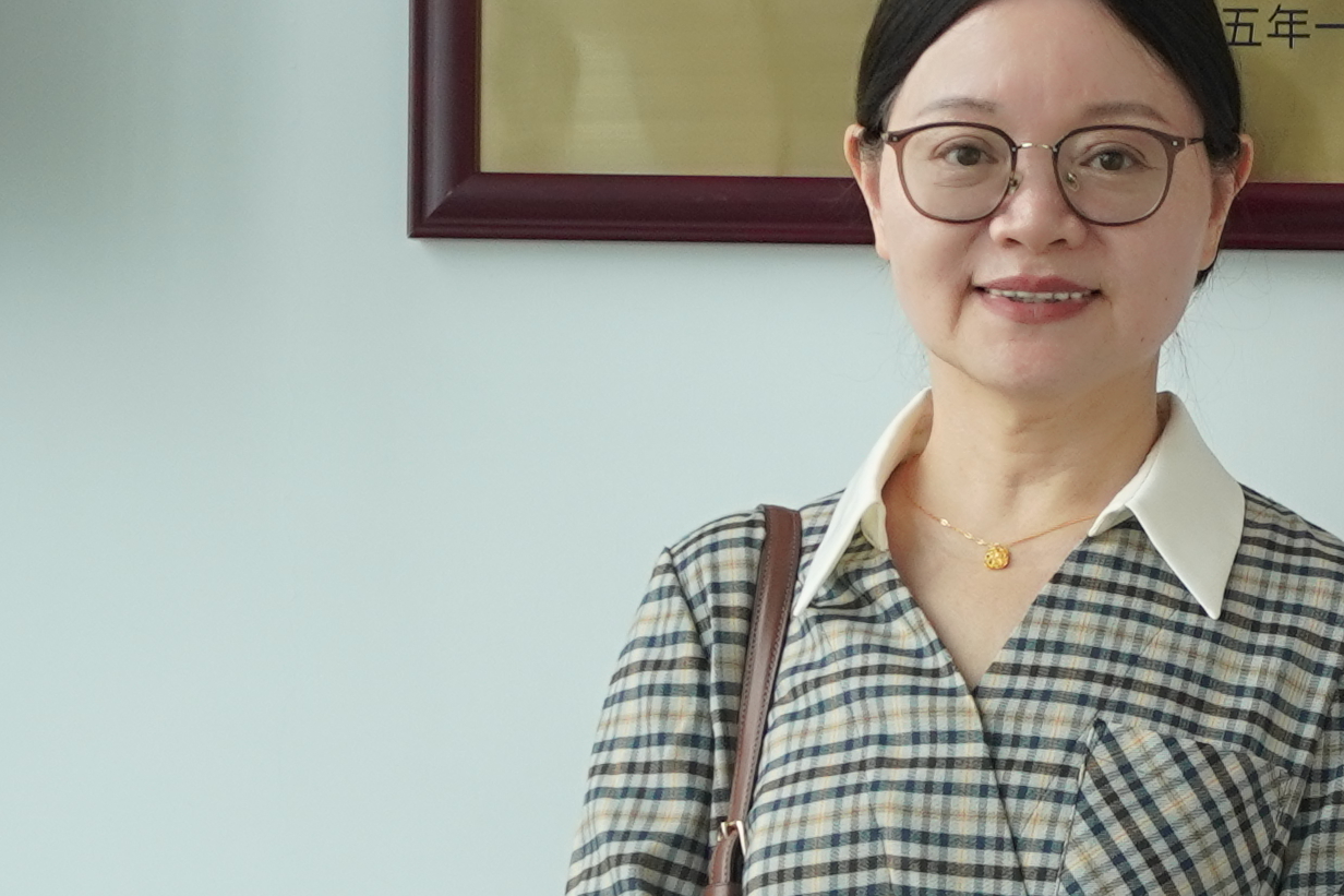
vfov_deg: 8.9
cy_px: 884
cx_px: 1583
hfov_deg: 13.1
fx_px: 5727
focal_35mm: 153
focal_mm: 21
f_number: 4
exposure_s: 1/160
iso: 250
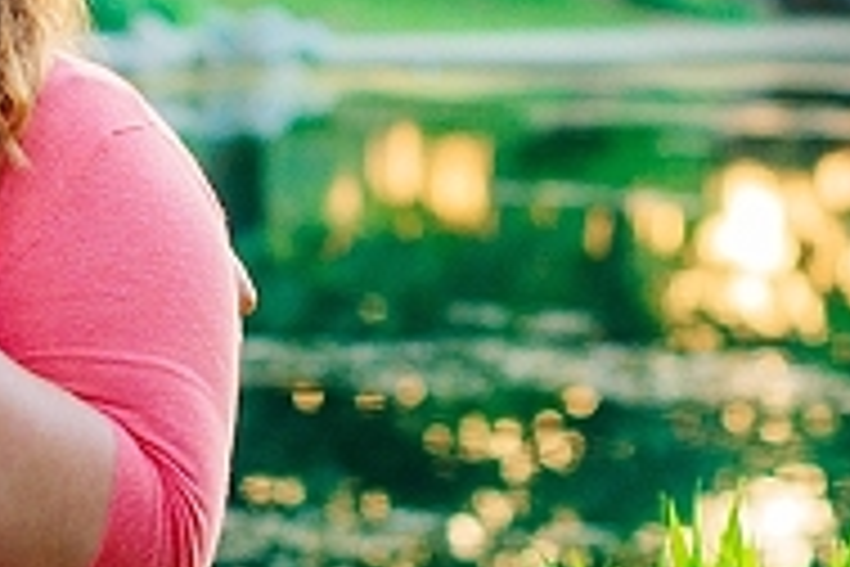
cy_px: 191
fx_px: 4793
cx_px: 315
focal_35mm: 203
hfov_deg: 10.1
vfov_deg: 6.8
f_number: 2.5
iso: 500
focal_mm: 50
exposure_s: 1/200
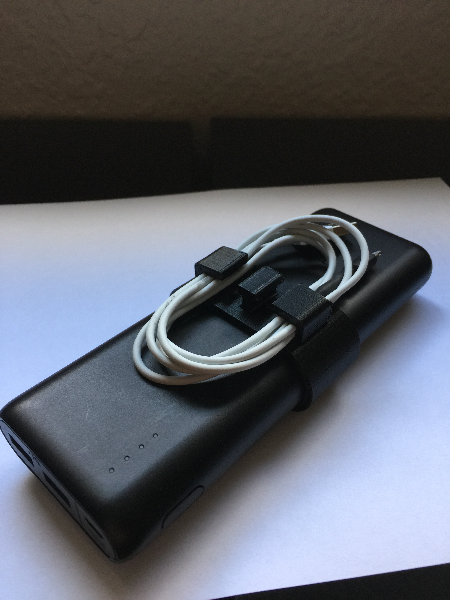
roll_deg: -0.5
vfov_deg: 61.7
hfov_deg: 48.2
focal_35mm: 29
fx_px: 503
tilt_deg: -38.8
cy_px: 300
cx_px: 225
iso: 50
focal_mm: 4.15
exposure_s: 1/30
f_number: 2.2
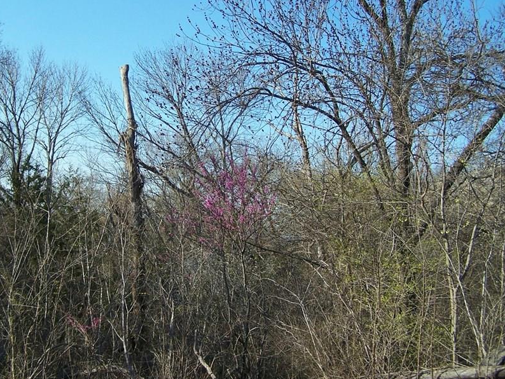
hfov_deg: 38.7
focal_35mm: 49
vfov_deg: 29.6
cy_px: 142
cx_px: 190
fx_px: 715
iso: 80
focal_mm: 6.3
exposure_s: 1/800
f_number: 2.8
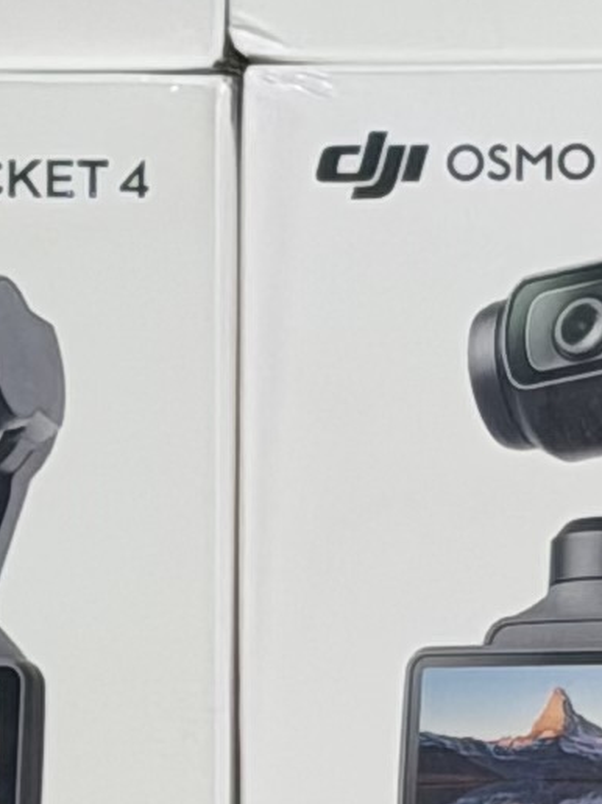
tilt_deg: -2.5
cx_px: 819
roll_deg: -0.8
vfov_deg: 5.3
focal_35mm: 376
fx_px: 8722
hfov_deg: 3.9
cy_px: 779
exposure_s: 1/687
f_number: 1.78
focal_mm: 6.76
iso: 64
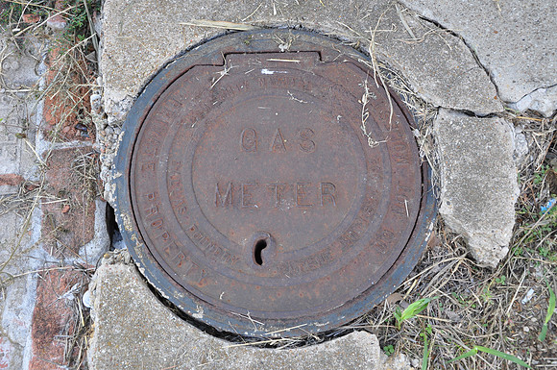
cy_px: 185
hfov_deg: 41.2
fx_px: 742
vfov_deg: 28.0
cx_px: 278
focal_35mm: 48
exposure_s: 1/125
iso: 400
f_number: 5.6
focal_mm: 32
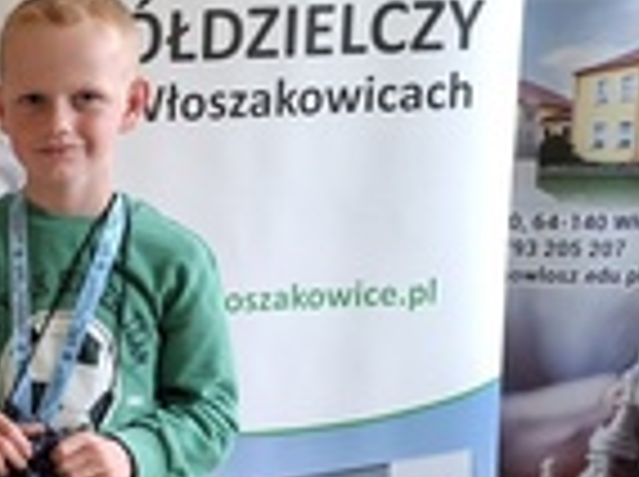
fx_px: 1437
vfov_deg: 18.8
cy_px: 338
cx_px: -292
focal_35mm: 78
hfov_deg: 21.4
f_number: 1.8
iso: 200
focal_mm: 5.54
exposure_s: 1/50
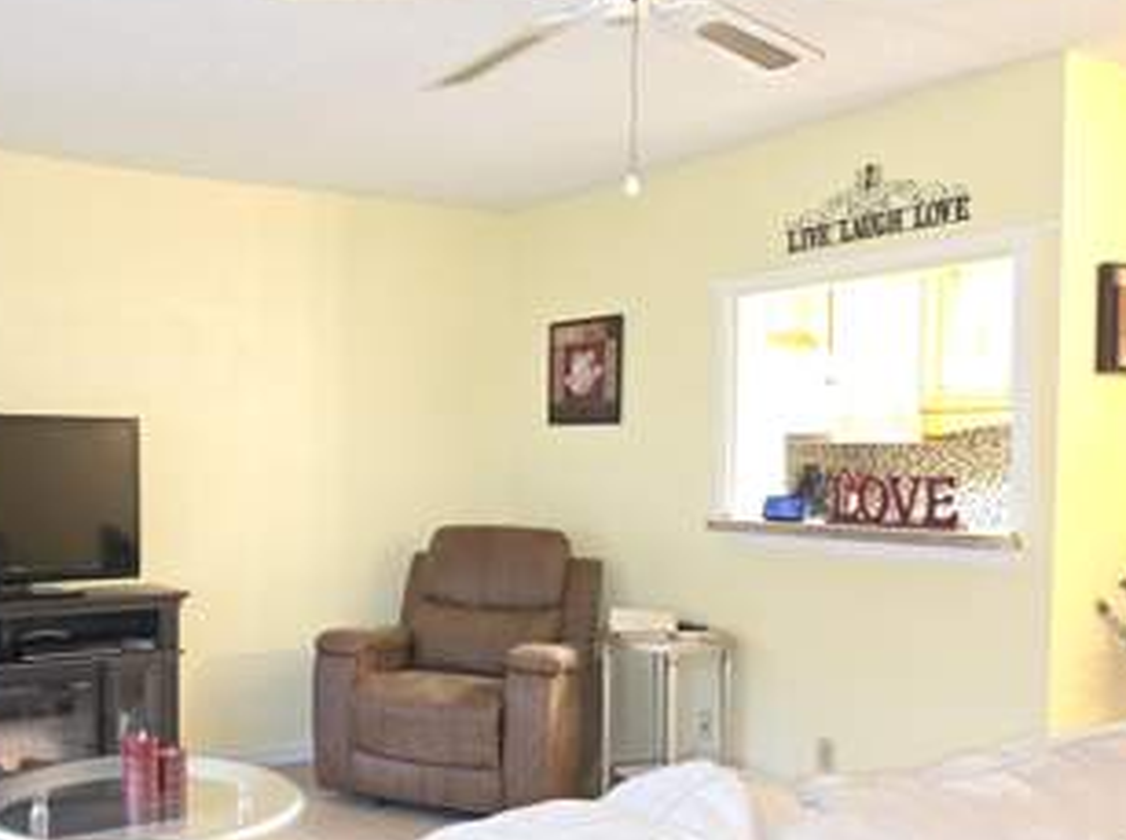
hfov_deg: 49.6
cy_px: 486
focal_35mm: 36
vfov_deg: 39.4
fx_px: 1169
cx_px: 297
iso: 200
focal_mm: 6.3
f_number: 1.7
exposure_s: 1/12
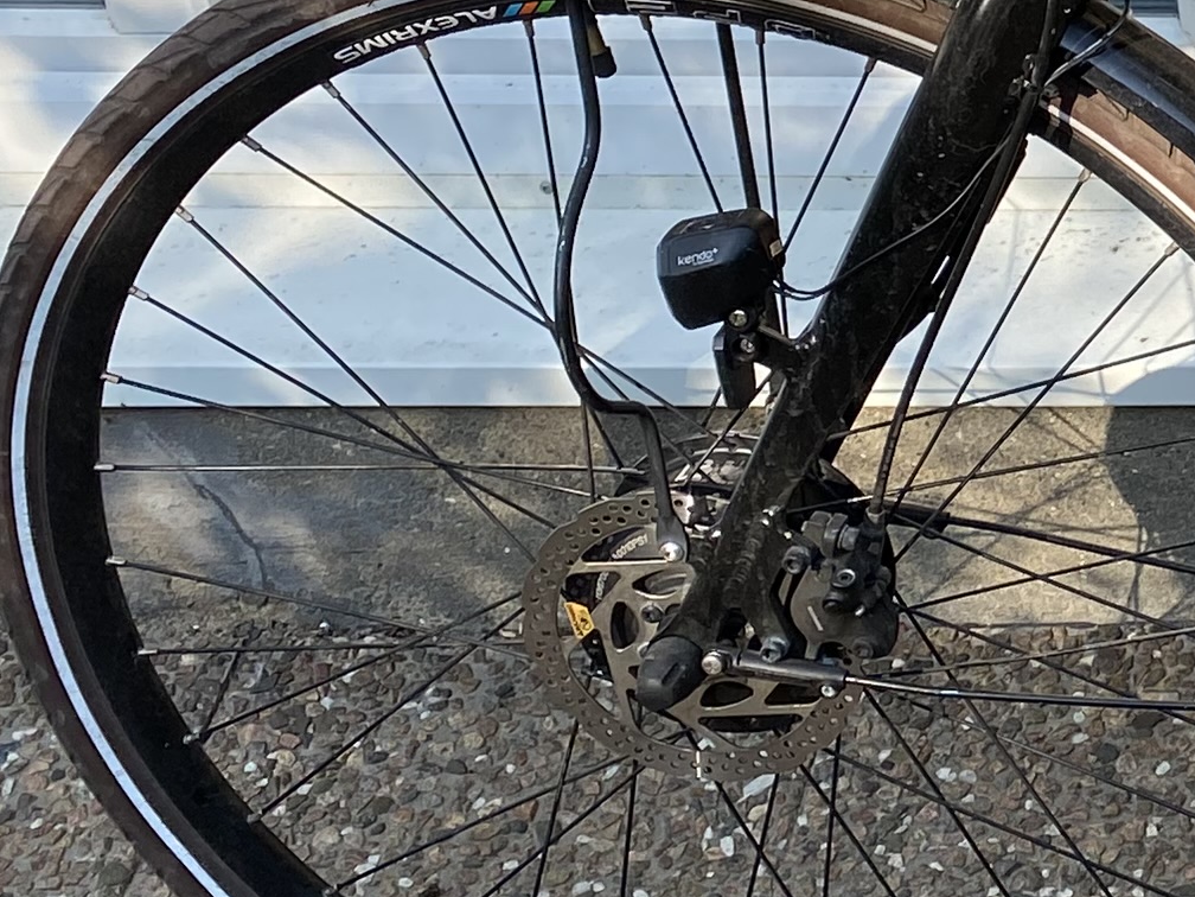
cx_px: 2172
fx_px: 3590
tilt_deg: -28.8
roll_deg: -2.9
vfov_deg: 13.9
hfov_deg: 16.0
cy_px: -104
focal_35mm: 104
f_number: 1.8
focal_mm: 4.25
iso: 32
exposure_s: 1/822
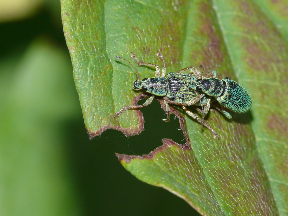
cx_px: 144
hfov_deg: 4.7
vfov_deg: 3.5
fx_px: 3495
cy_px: 108
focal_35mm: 420
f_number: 11
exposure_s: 1/200
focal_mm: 88.8
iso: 200
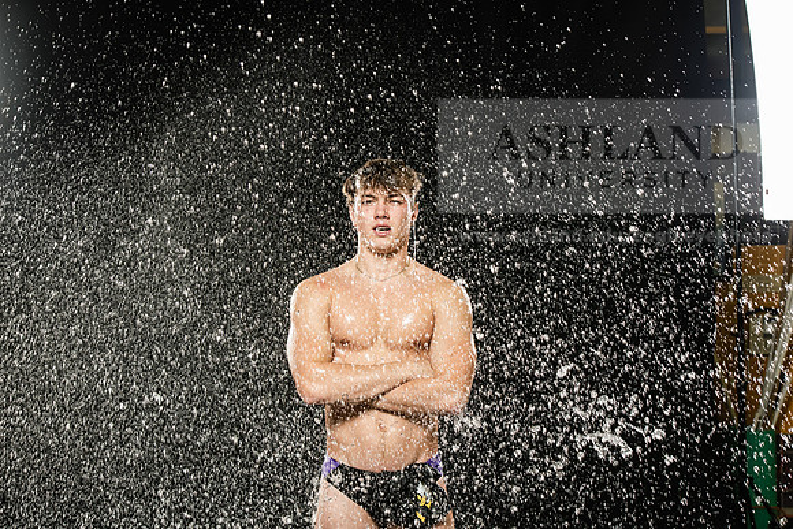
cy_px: 264
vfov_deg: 15.2
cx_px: 396
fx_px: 1983
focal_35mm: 90
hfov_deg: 22.6
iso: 500
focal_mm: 90
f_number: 6.3
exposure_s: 1/200
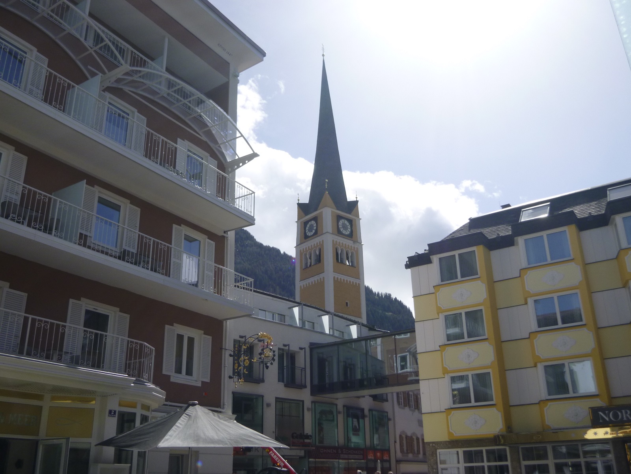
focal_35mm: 33
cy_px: 237
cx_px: 316
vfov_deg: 42.9
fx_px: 602
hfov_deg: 55.4
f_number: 4.3
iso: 100
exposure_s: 1/640
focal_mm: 5.9
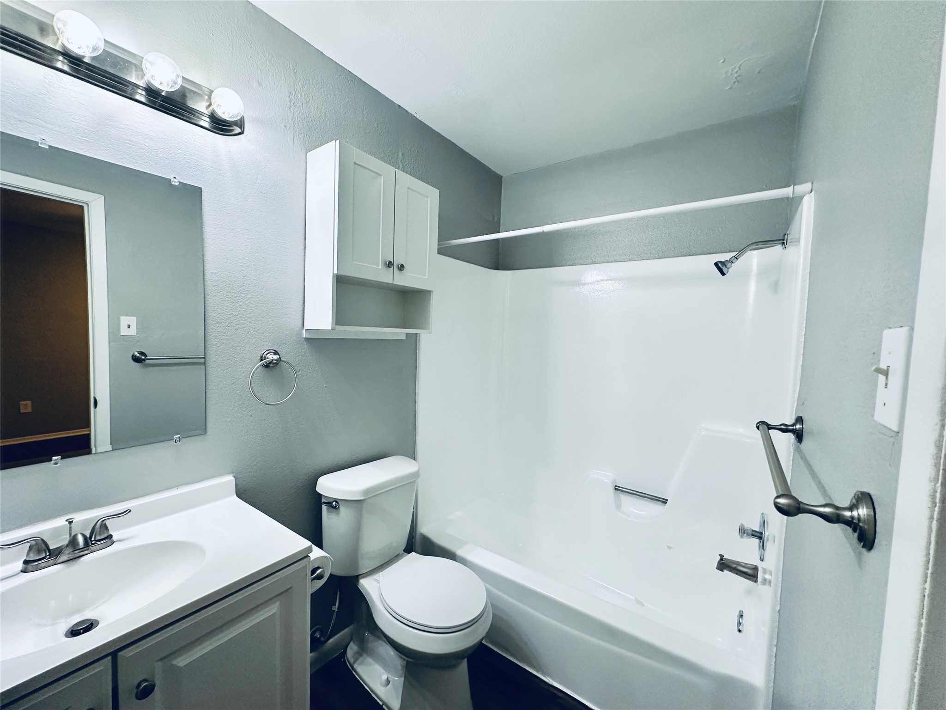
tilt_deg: -2.7
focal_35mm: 14
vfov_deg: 85.7
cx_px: 473
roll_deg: -1.7
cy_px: 355
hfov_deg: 102.1
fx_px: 383
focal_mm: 2.22
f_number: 2.2
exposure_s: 1/120
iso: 200
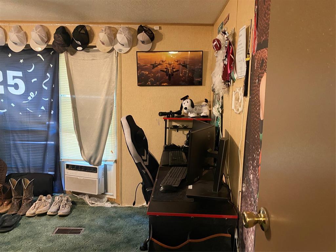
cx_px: 168
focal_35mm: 26
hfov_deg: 67.3
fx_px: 252
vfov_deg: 53.1
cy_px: 126
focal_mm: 4.25
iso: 400
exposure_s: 1/40
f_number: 1.8
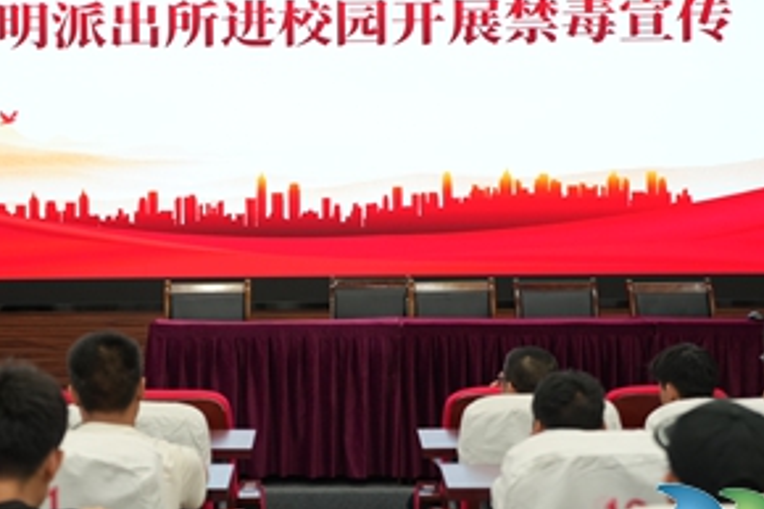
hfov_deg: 21.4
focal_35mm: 95
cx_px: 292
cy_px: 96
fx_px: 2015
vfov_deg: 14.3
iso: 1000
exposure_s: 1/100
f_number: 2.8
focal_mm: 43
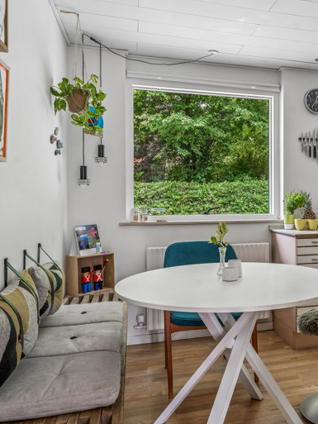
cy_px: 209
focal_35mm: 33
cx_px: 282
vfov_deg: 55.3
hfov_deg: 40.0
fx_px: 404
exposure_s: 1/80
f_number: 7.1
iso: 800
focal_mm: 22
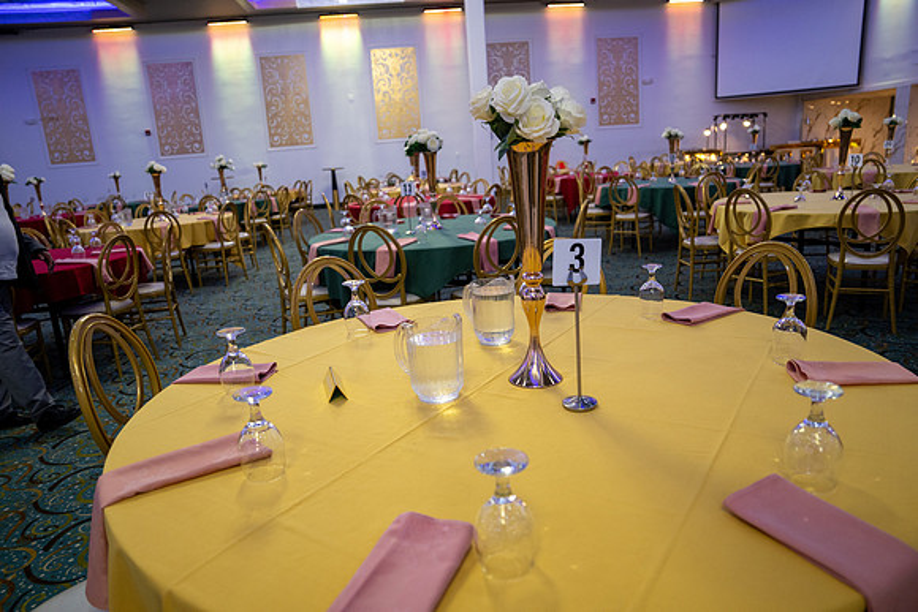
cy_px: 306
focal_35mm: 24
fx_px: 612
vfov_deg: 53.2
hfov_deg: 73.7
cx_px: 459
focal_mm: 24
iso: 2000
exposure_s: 1/200
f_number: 2.8
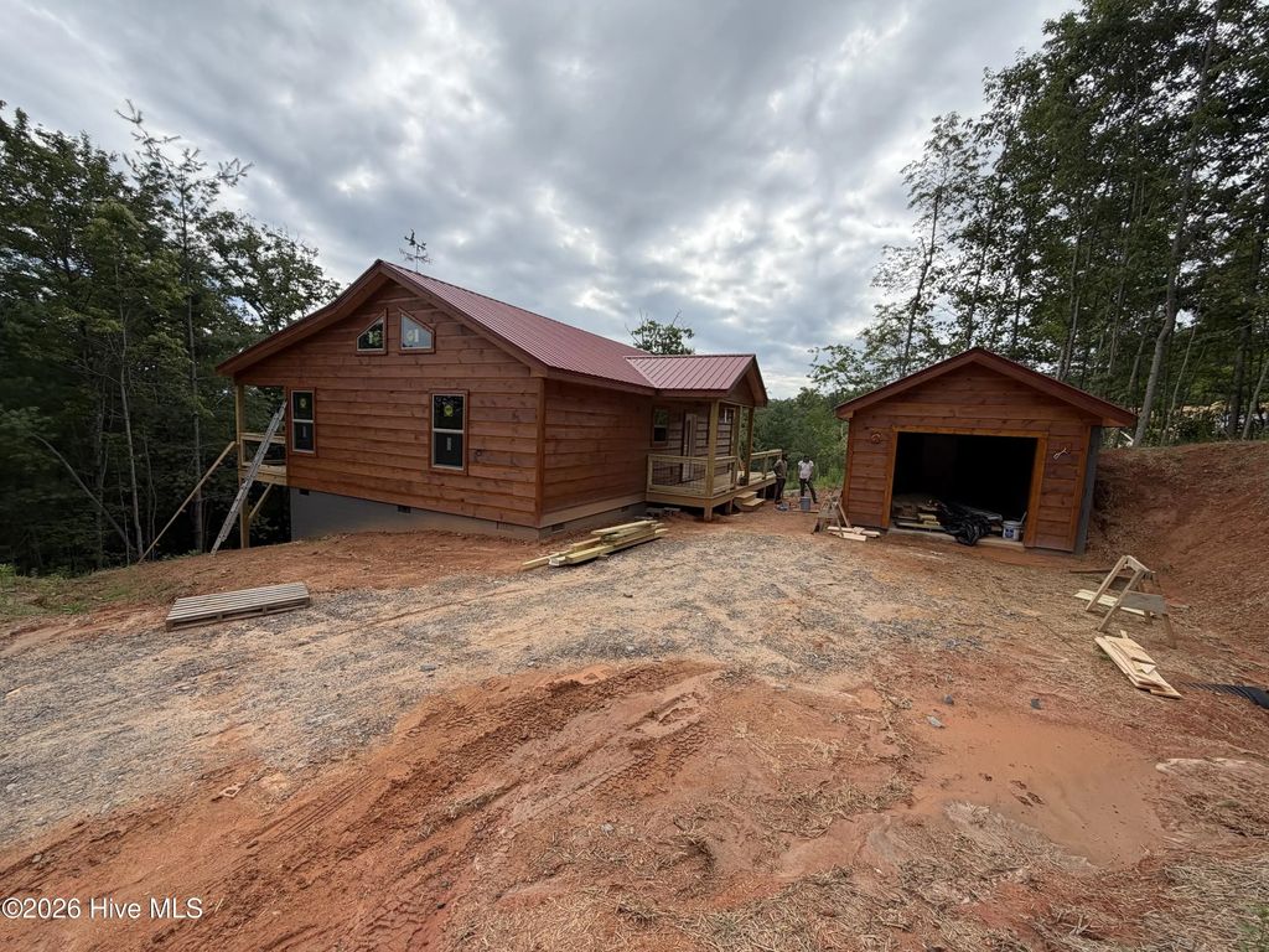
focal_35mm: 14
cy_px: 476
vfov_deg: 85.7
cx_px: 634
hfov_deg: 102.1
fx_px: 513
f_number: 2.2
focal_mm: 2.22
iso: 25
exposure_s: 1/888
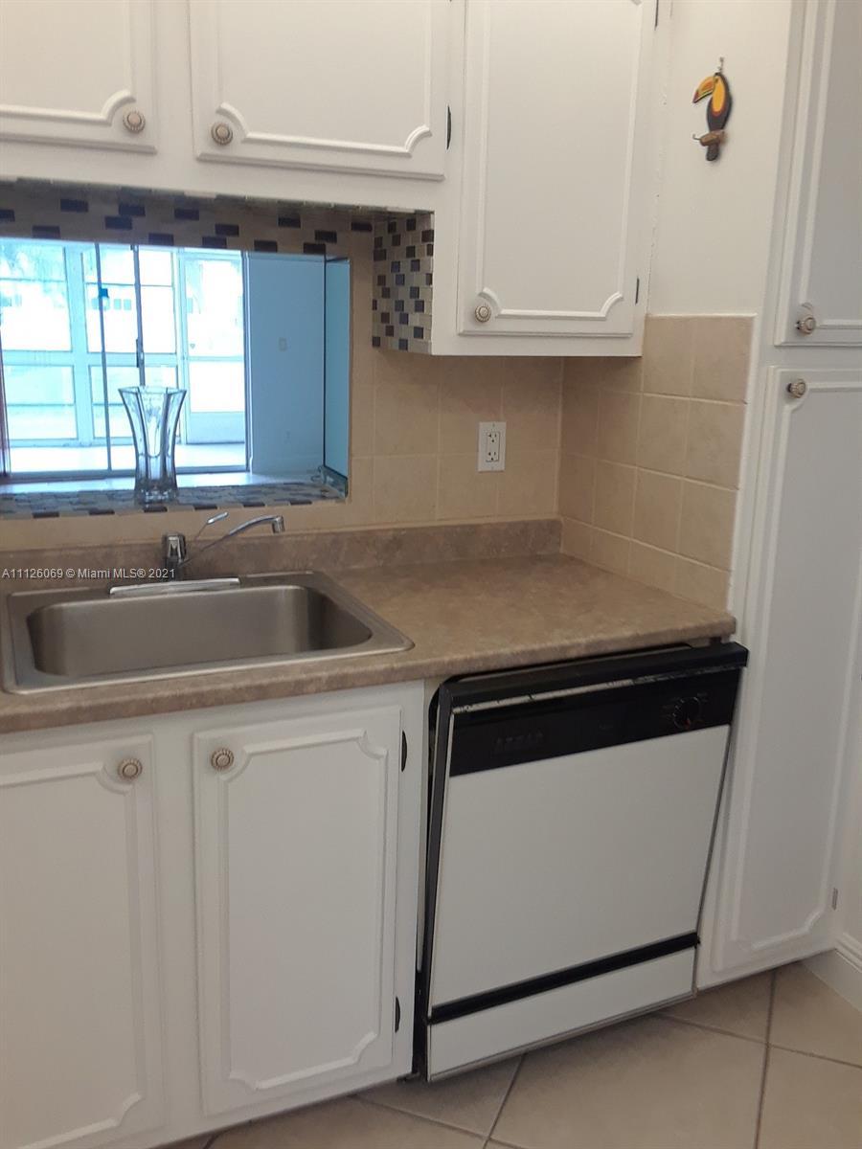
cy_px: 574
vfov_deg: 60.0
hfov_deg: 46.8
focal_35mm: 30
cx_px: 431
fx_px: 996
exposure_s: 1/30
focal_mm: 2.47
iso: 40
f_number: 1.9
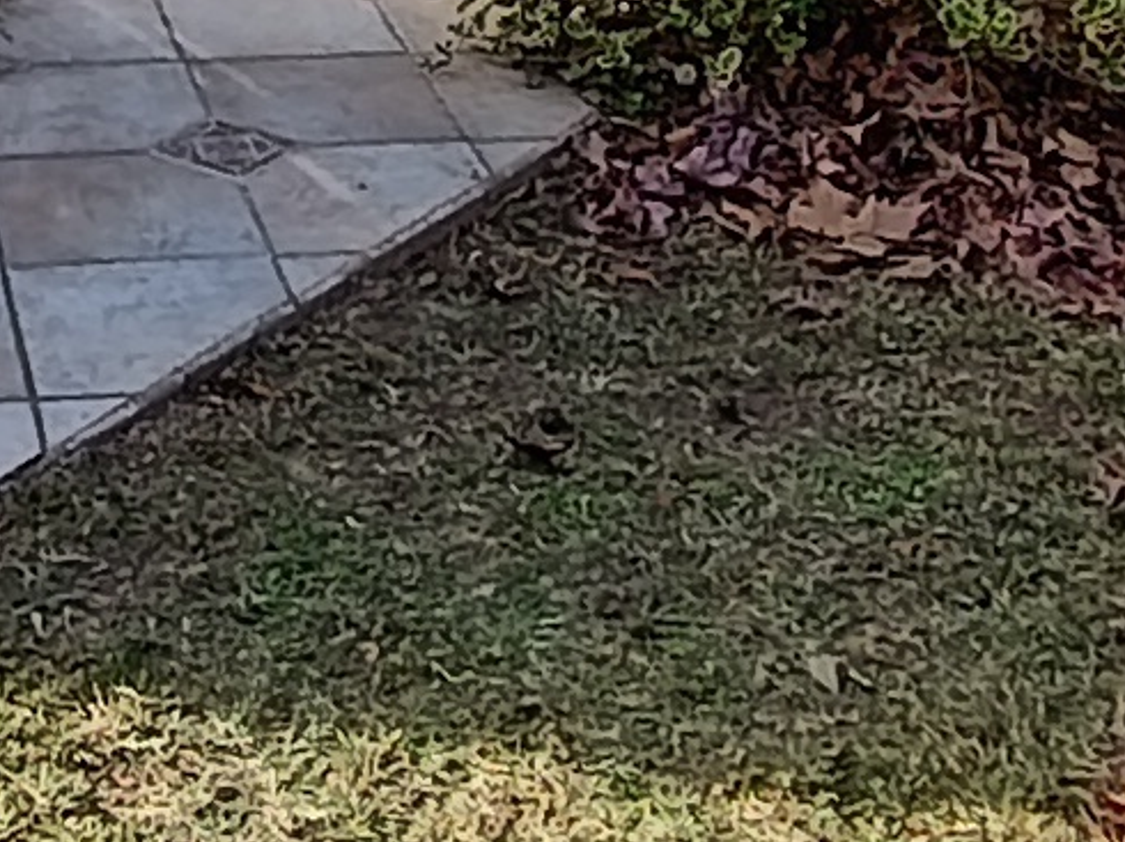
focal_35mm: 90
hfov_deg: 20.9
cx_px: -41
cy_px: -486
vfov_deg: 15.0
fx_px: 2924
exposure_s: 1/505
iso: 105
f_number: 2.2
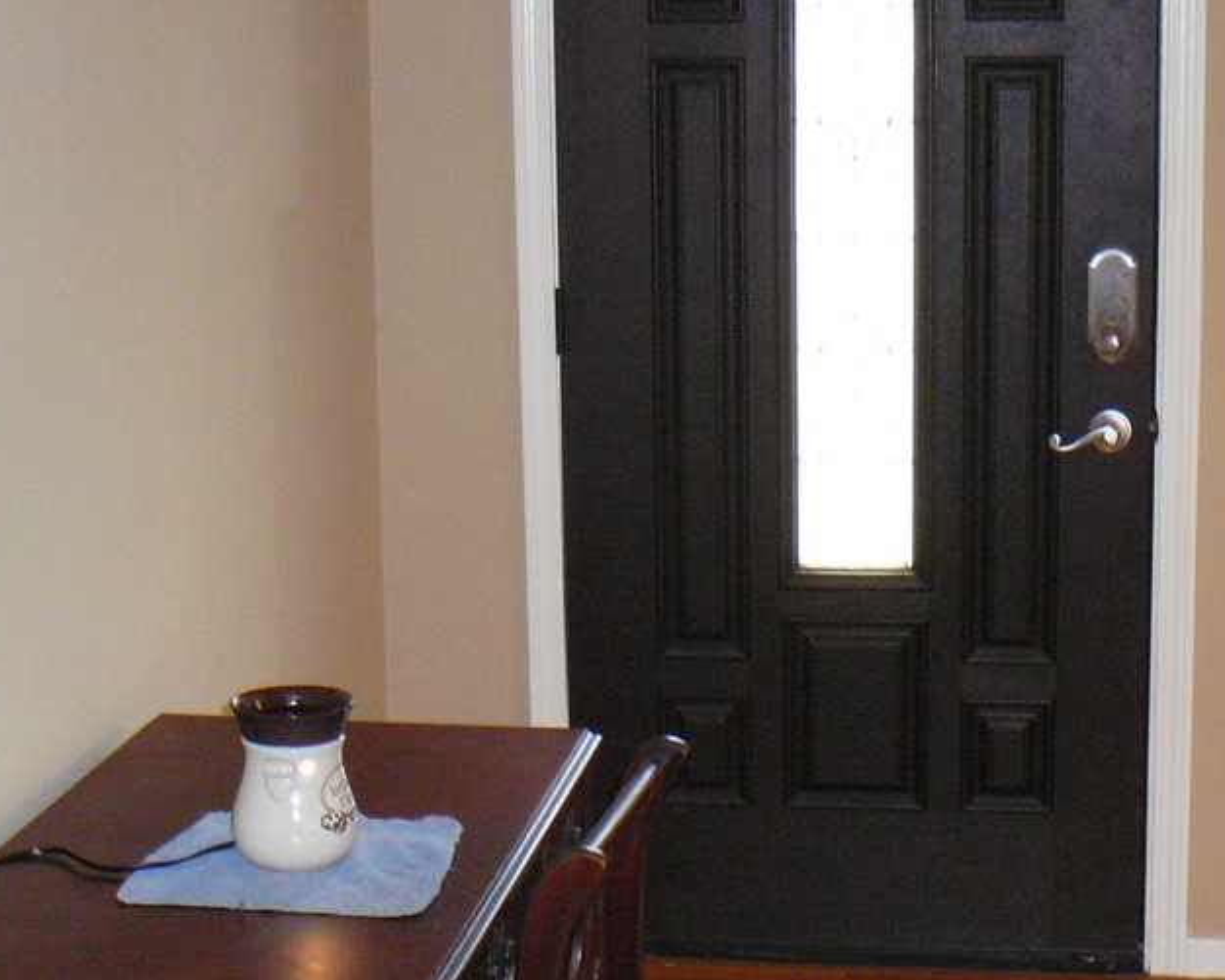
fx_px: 2720
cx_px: 697
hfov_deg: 25.4
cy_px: 622
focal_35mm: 75
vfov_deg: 20.4
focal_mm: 7
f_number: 3.3
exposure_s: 1/30
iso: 400
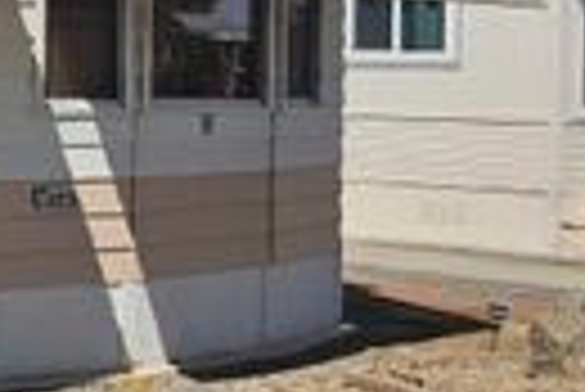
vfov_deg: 14.8
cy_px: 83
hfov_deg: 17.3
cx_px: -522
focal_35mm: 92
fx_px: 1497
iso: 10
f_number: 1.7
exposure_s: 1/1910
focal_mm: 6.3
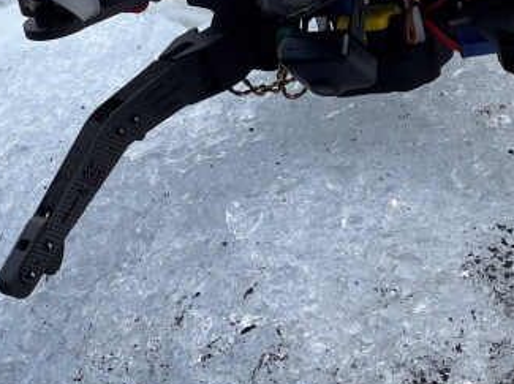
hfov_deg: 7.8
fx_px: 3753
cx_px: 168
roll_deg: +2.3
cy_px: -175
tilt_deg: +1.0
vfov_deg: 5.8
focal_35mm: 253
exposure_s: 1/237
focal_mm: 9
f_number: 2.8
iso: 32
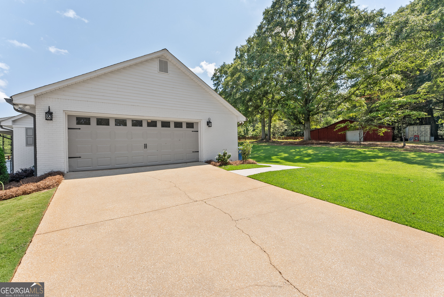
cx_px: 222
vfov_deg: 81.3
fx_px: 173
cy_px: 148
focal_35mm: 14
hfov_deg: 104.2
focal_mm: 14
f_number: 9
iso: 250
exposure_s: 1/160
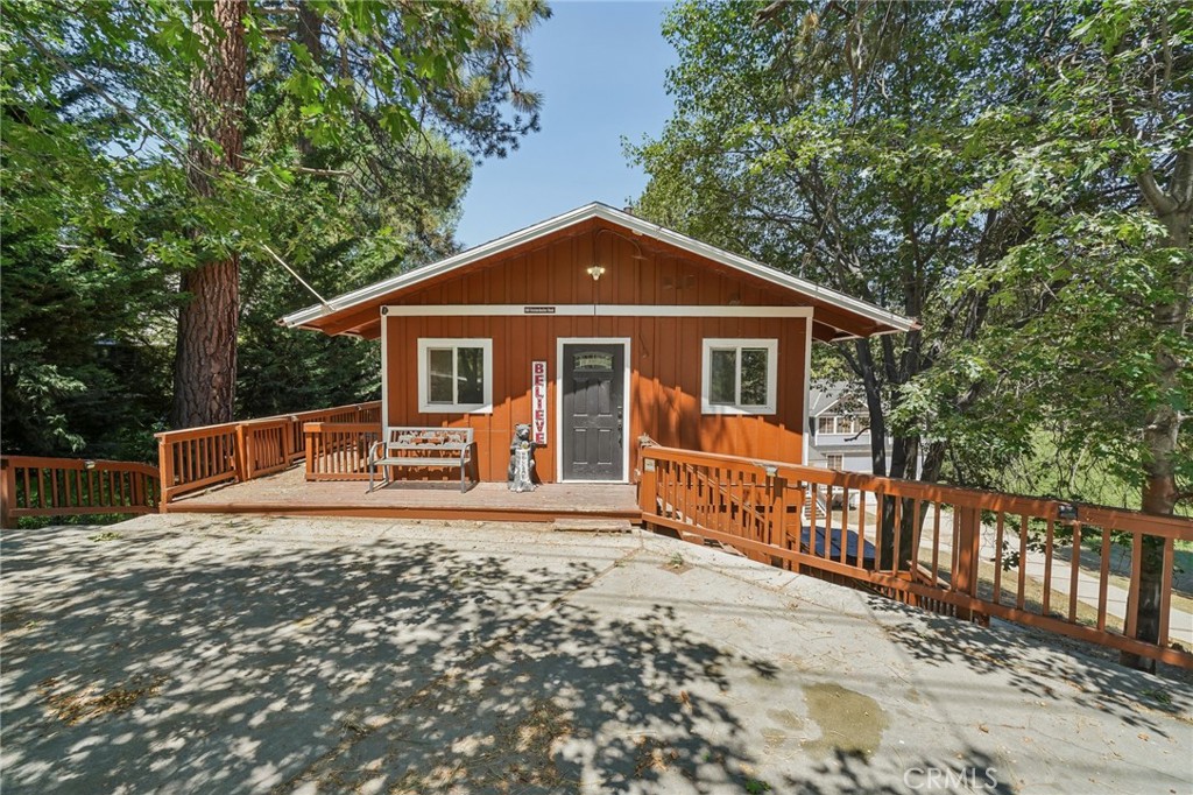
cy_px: 398
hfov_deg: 100.4
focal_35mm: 15
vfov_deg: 77.3
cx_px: 596
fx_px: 497
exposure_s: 1/125
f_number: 8
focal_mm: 15
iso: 100
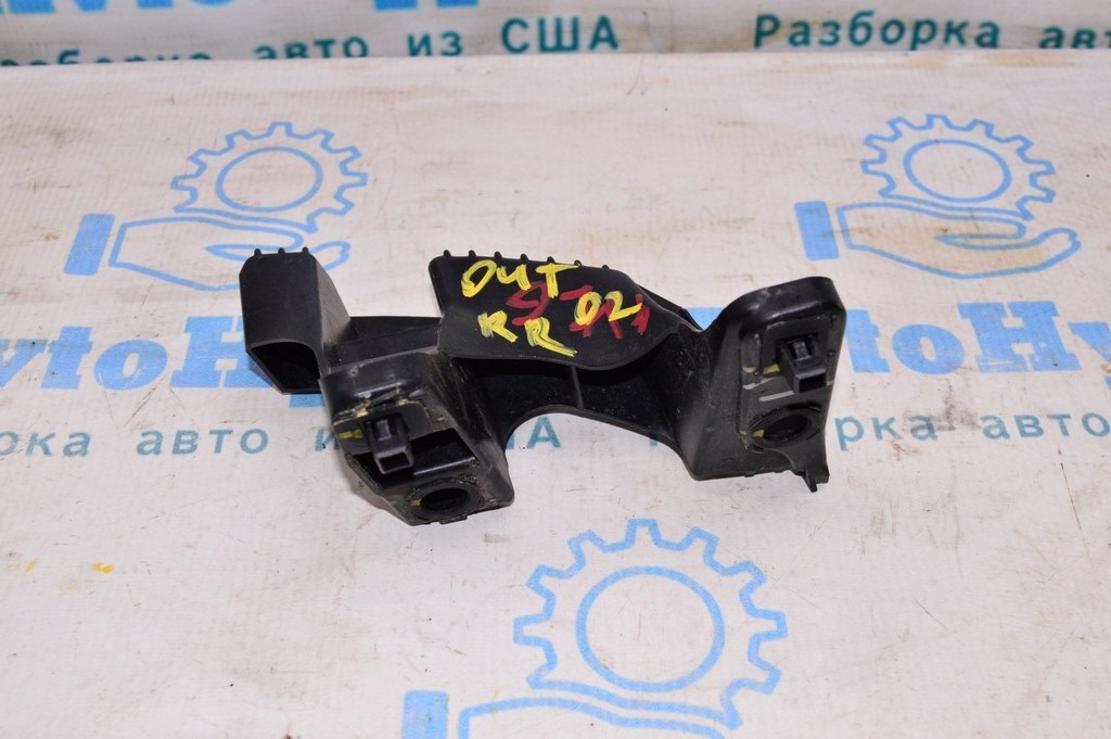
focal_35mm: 45
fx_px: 1388
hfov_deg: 43.6
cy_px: 370
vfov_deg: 29.8
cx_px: 556
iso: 1600
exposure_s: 1/160
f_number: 8
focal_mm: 30
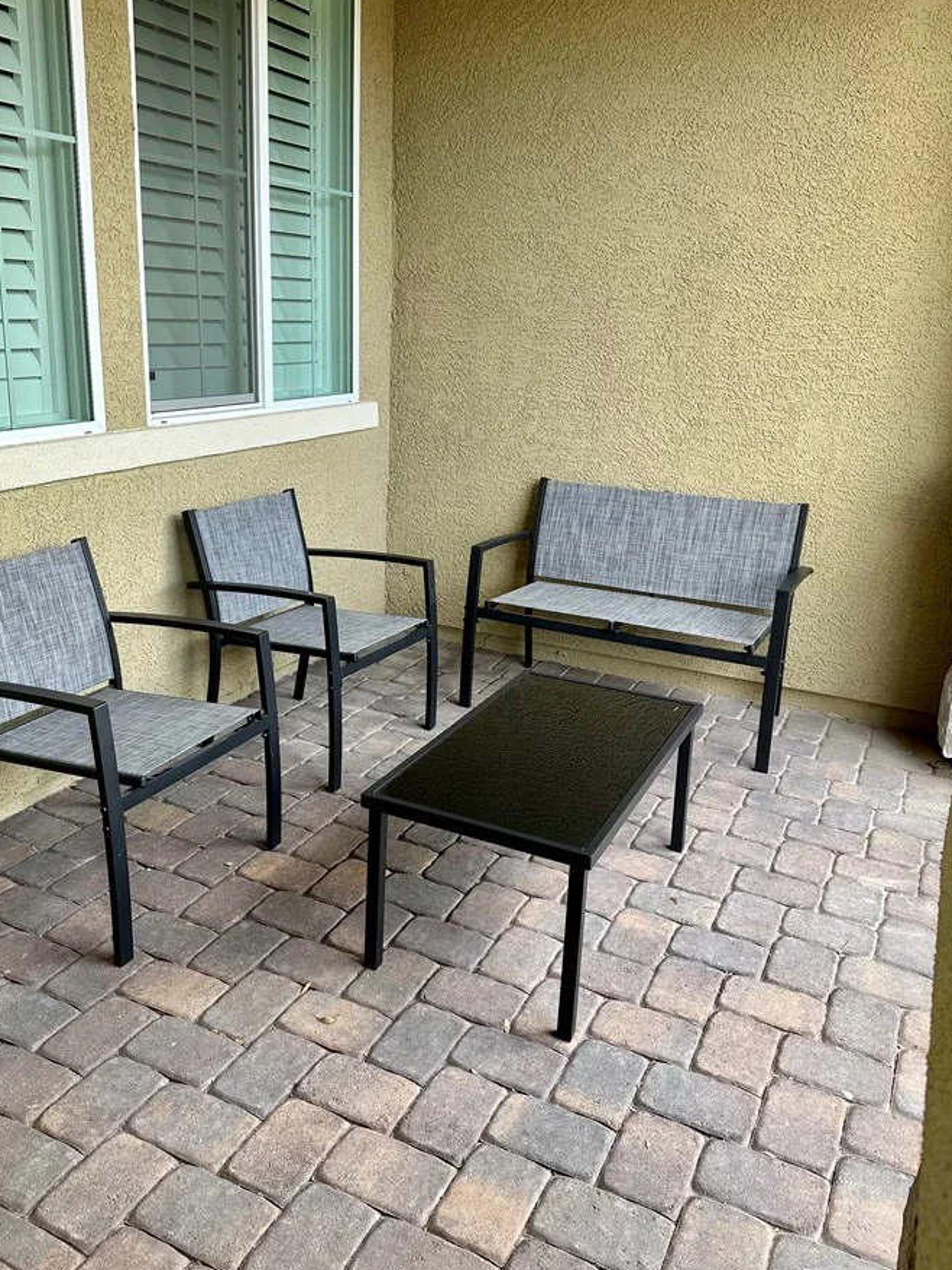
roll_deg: -1.8
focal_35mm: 28
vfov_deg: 63.4
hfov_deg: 49.7
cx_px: 430
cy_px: 594
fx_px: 1027
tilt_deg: -15.7
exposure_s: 1/262
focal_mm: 6.86
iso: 80
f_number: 1.78
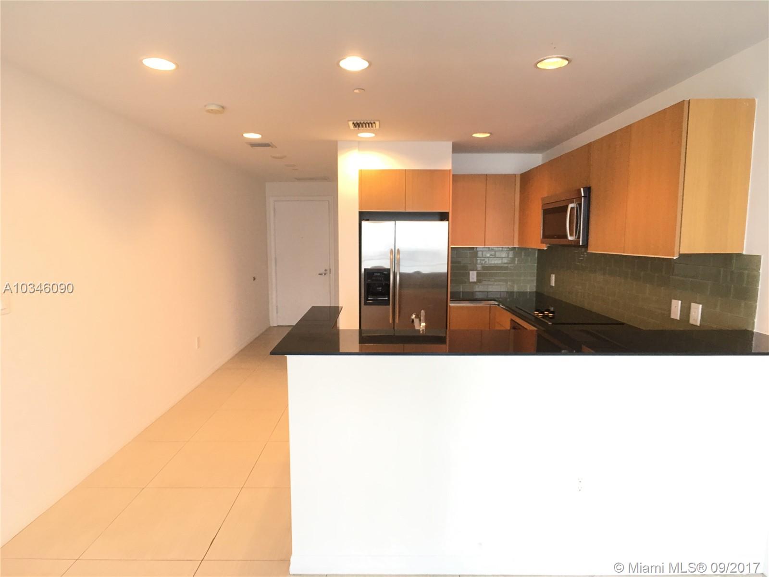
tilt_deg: -6.1
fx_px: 644
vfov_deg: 48.2
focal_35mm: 29
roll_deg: -0.4
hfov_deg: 61.7
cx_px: 384
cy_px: 288
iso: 40
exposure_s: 1/30
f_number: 2.2
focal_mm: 4.15
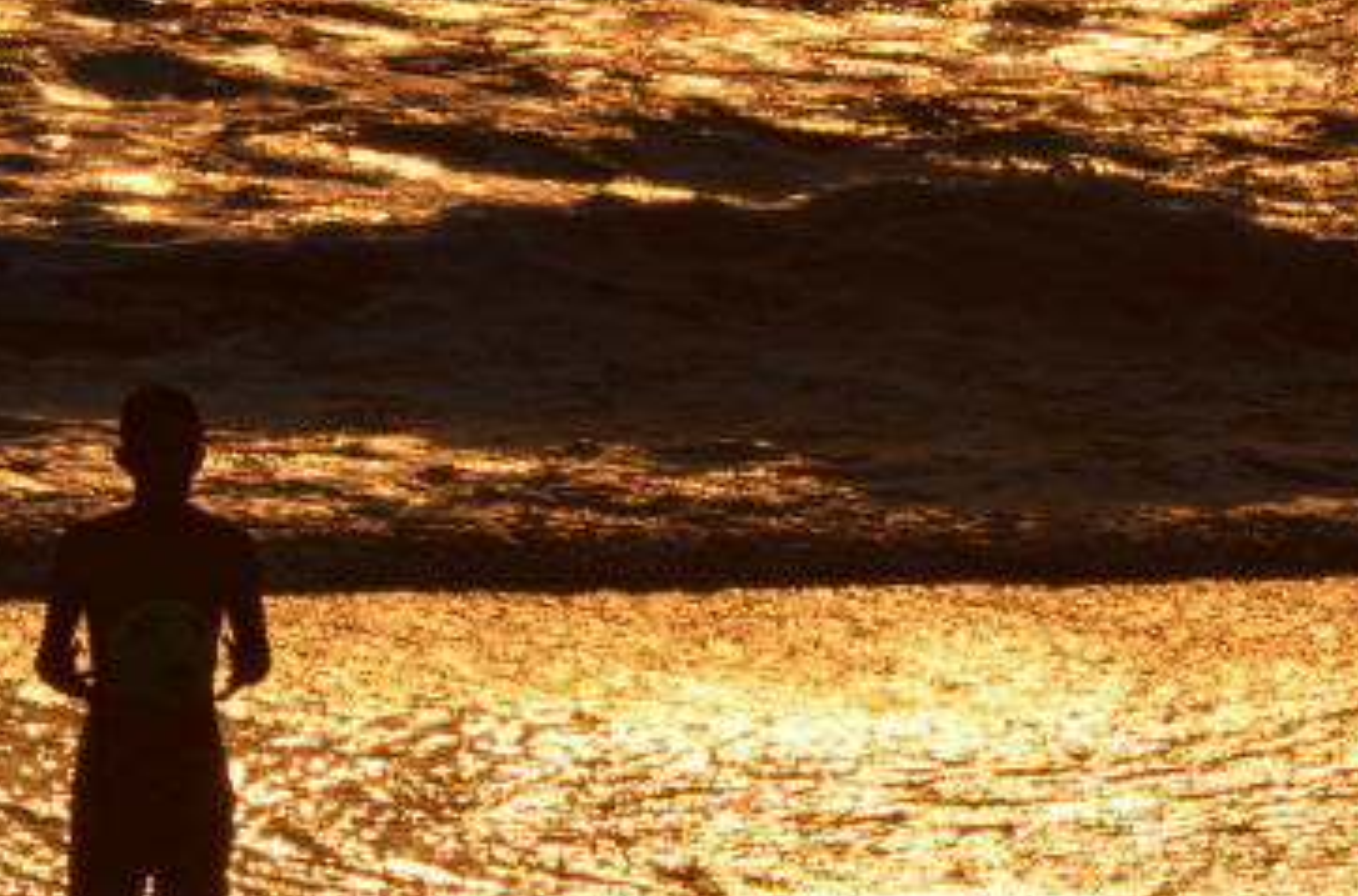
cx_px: 450
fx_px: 47912
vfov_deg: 1.1
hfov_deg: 1.6
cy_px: 157
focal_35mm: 1274
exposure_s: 1/640
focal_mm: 300
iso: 100
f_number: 13
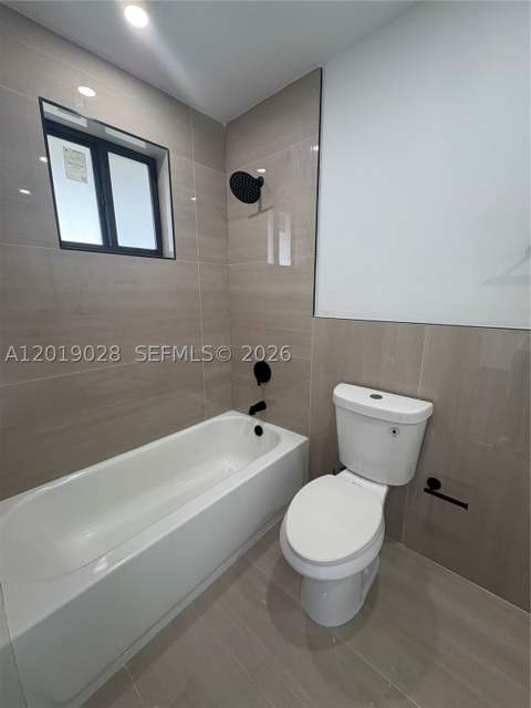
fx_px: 286
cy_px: 354
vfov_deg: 102.1
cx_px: 266
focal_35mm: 14
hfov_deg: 85.7
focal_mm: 2.22
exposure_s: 1/120
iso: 200
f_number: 2.2
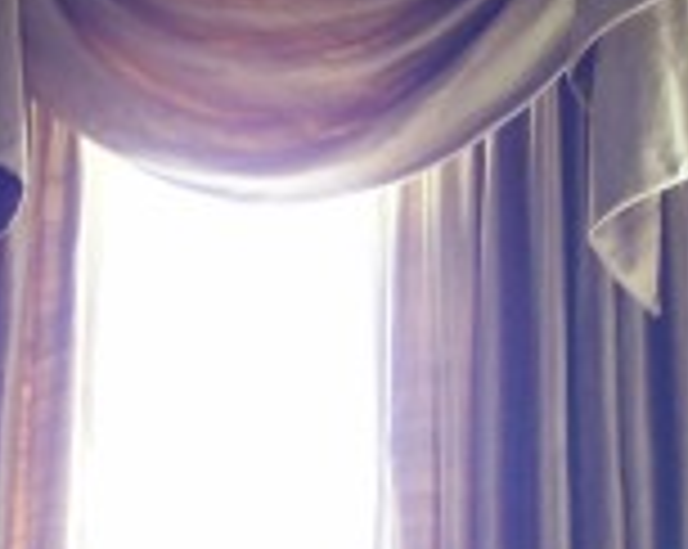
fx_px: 2257
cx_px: 175
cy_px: 468
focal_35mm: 111
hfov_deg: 17.2
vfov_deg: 13.8
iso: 160
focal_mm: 5.7
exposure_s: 1/15
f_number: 2.8
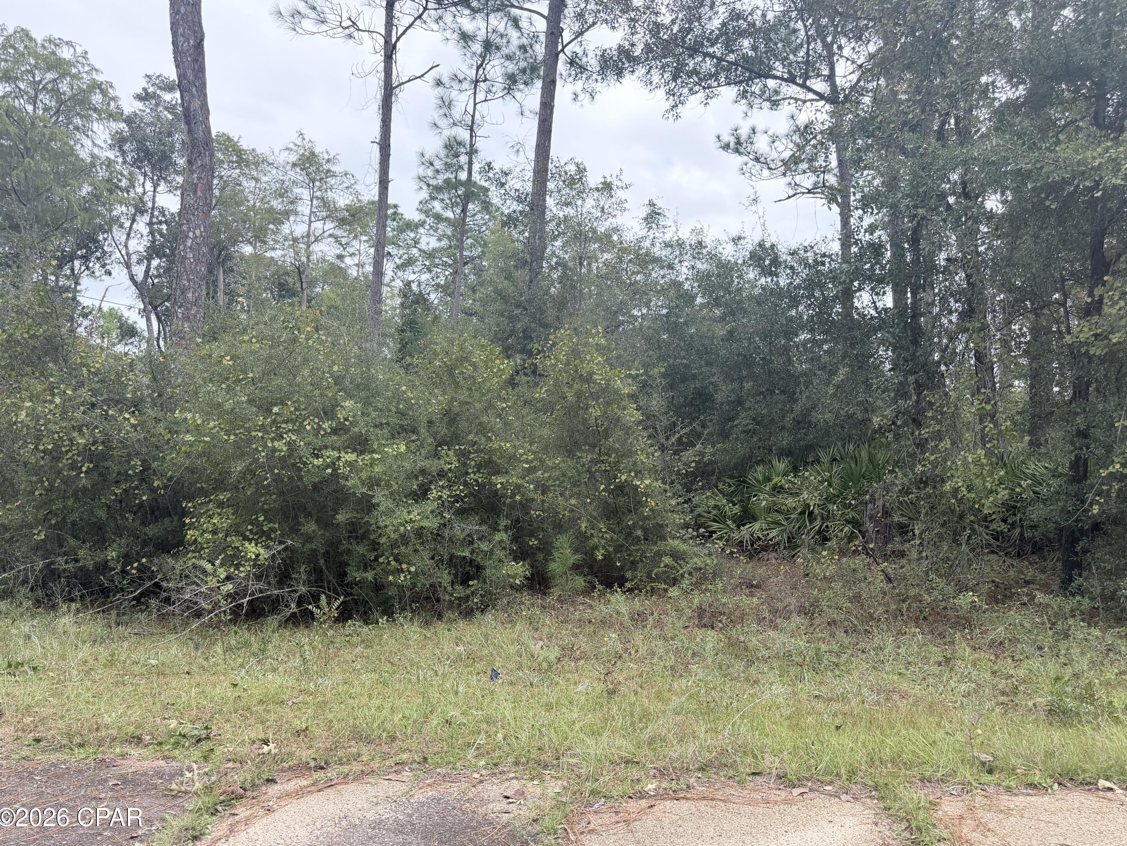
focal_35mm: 25
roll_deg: +0.0
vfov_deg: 54.9
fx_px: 814
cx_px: 582
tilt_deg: +2.3
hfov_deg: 69.4
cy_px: 417
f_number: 1.78
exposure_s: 1/1727
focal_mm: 6.76
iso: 100
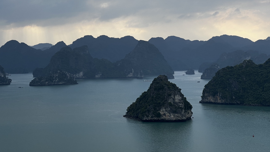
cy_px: 69
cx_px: 123
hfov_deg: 23.2
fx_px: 659
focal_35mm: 92
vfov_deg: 13.1
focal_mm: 9
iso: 32
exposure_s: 1/164
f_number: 2.8
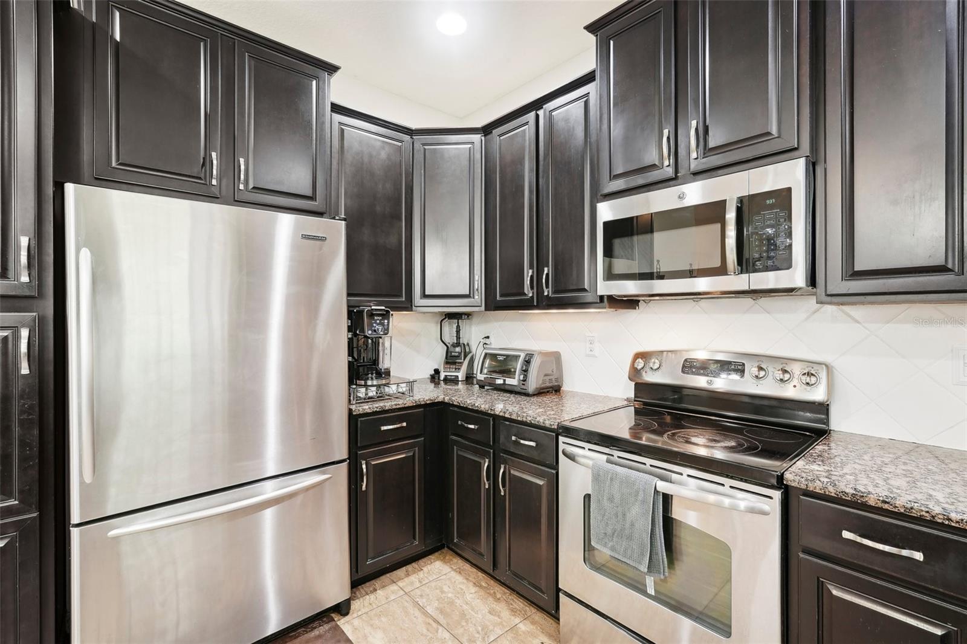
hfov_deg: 96.7
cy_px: 322
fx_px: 430
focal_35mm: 16
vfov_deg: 73.7
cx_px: 484
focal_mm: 16
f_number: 8
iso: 400
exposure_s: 1/2.5
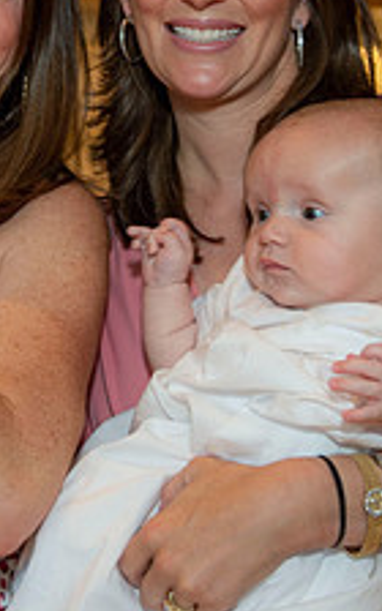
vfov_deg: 21.8
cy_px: 202
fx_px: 1582
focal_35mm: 95
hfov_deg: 13.7
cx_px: 68
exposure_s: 1/100
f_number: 4
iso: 1000
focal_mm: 36
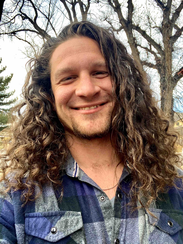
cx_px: 92
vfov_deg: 60.0
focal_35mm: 30
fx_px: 211
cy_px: 122
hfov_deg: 46.8
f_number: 2.2
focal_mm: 2.71
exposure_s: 1/122
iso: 32
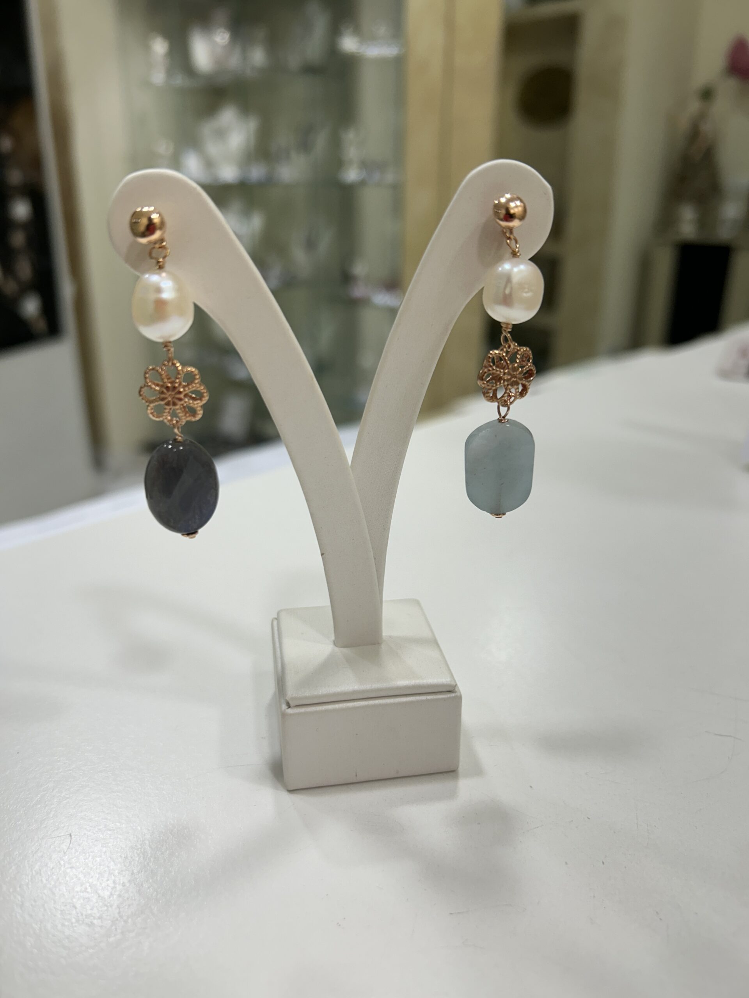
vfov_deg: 67.3
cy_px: 499
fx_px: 750
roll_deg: +0.0
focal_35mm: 26
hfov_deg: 53.1
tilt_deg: -22.4
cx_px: 374
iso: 40
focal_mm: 5.7
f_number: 1.5
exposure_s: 1/163
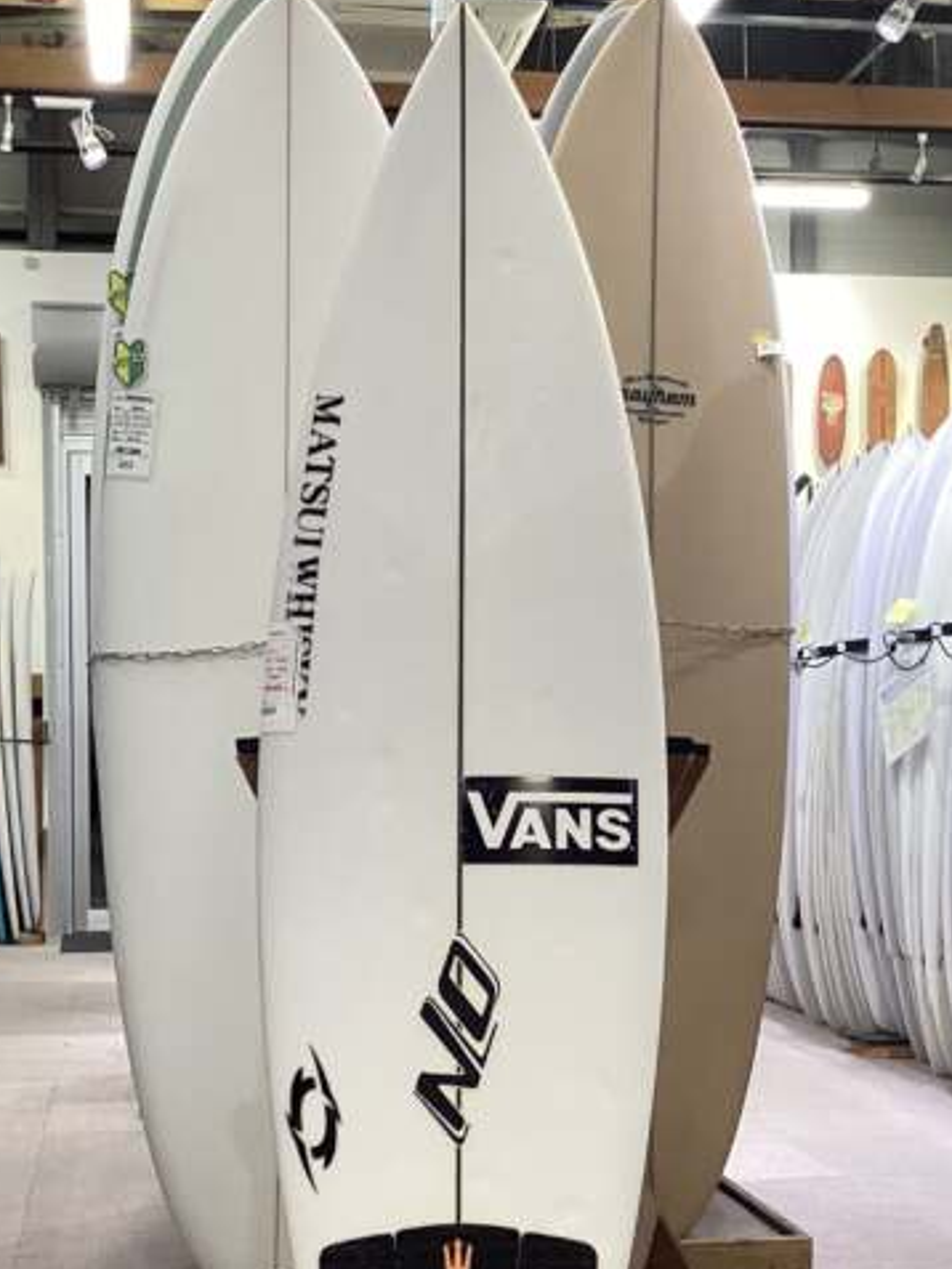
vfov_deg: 36.7
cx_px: 457
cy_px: 769
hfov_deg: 28.0
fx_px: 1906
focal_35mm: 52
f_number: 2.4
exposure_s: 1/50
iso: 100
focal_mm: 3.3
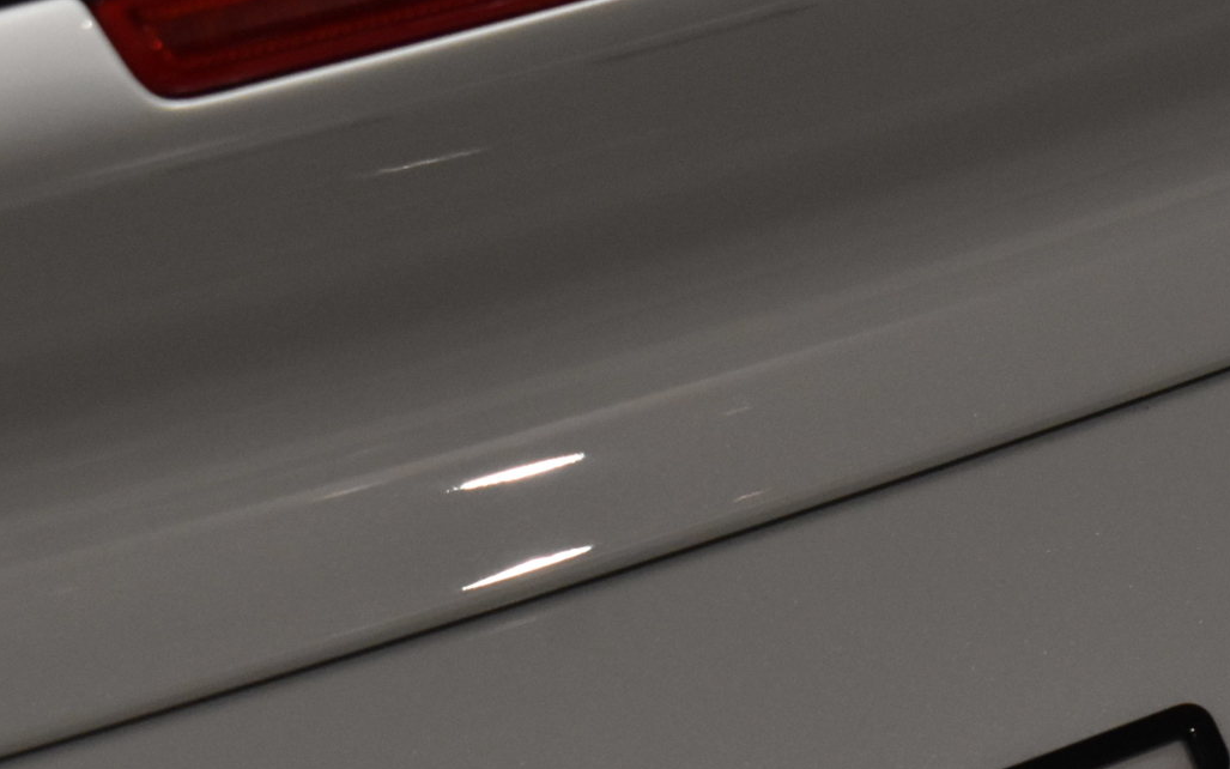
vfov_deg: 7.1
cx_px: 1359
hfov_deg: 11.3
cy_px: 808
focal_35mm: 183
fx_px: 6135
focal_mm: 48
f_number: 8
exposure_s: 1/80
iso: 1600
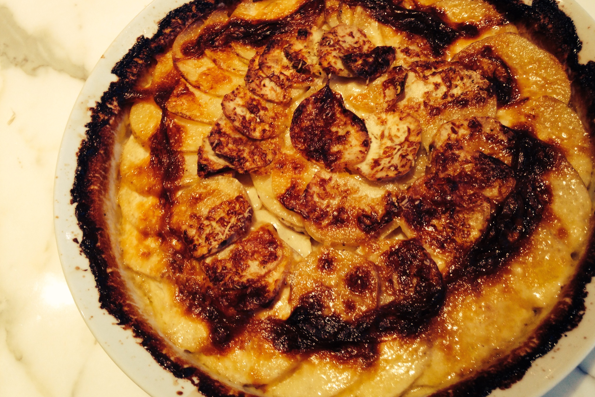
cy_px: 194
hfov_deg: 54.4
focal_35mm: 35
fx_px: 578
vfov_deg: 37.9
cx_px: 303
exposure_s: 1/20
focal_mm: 4.12
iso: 64
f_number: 2.4
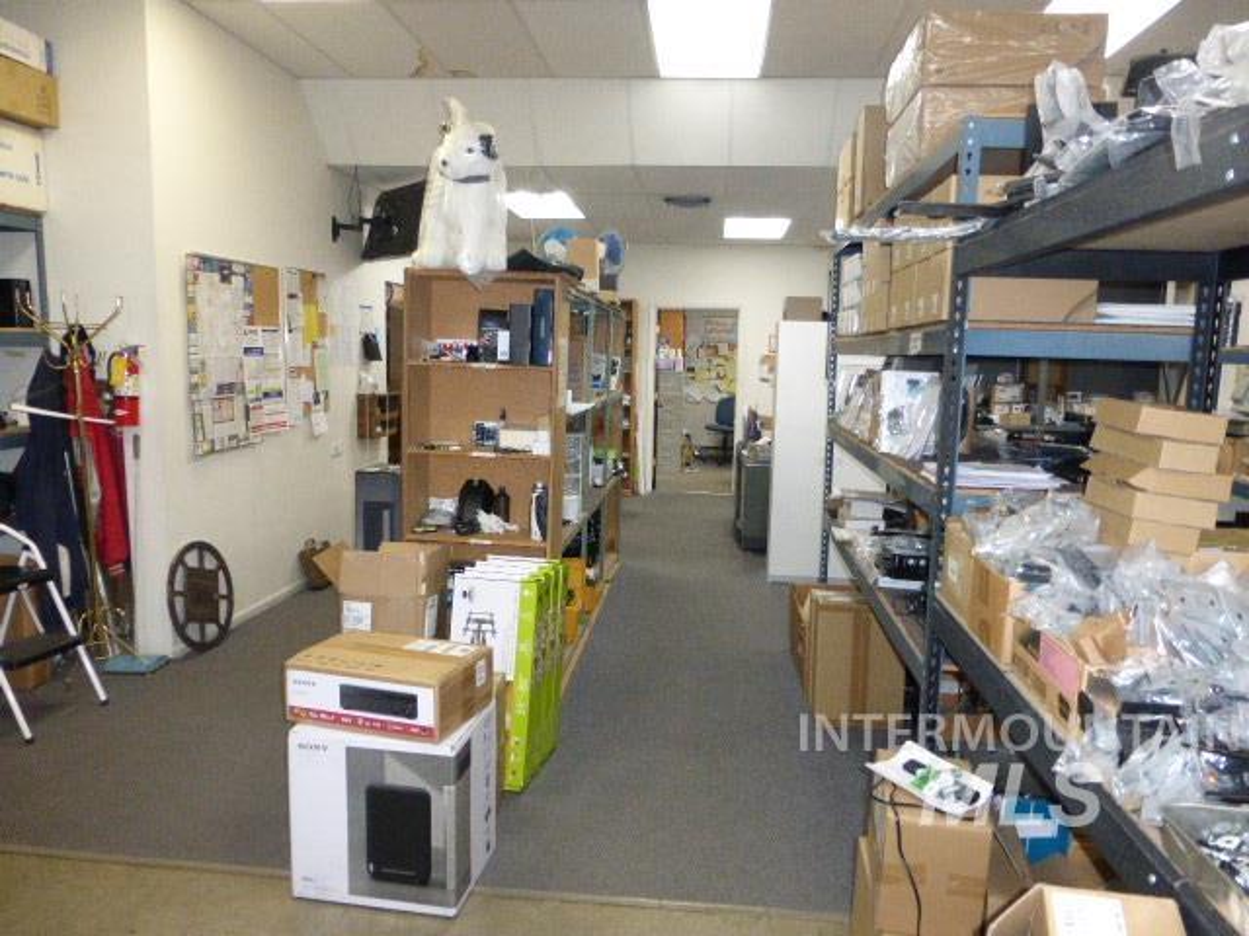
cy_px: 468
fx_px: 866
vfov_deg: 56.8
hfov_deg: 71.6
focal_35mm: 24
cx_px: 624
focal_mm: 4.3
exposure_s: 1/60
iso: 800
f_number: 3.3
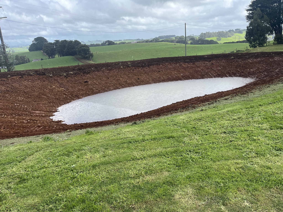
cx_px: 142
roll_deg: +3.2
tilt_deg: -17.7
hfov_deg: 67.3
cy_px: 106
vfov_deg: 53.1
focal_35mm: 26
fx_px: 213
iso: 50
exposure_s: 1/1266
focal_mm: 5.1
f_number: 1.6
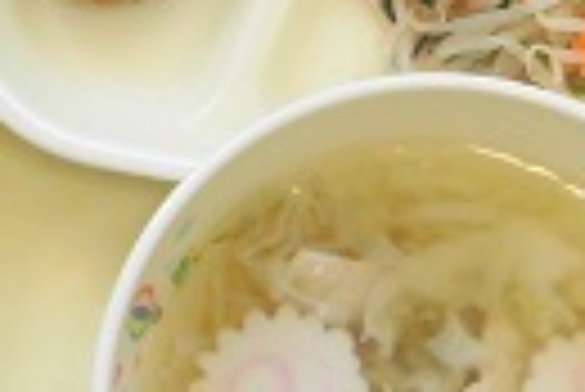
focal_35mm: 142
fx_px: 2310
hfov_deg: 14.3
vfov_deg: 9.7
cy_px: 176
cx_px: 68
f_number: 3.8
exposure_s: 1/60
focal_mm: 7.72
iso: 160
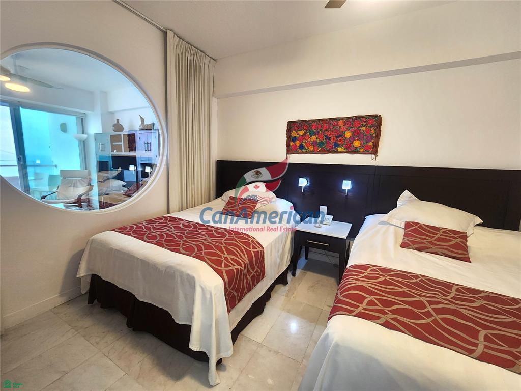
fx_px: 196
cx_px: 260
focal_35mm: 13
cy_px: 196
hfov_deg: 106.2
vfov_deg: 89.9
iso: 250
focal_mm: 2.2
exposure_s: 1/60
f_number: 2.2
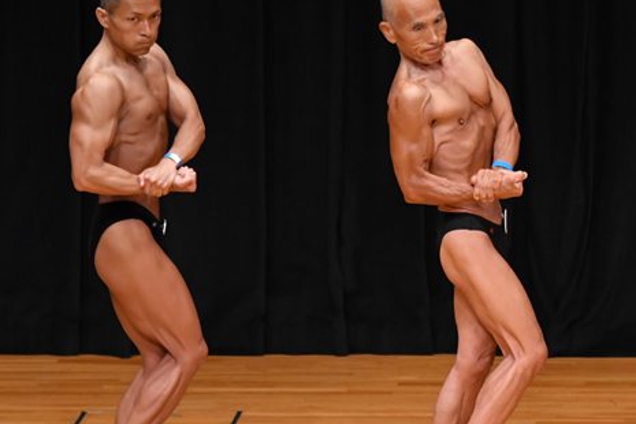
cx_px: 497
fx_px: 8391
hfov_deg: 4.3
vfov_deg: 2.9
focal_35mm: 475
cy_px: 253
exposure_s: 1/400
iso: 3200
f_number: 5.6
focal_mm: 190
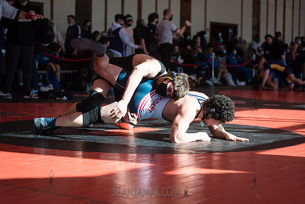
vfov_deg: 17.1
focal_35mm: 80
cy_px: 102
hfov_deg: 25.4
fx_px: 678
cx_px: 152
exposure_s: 1/1250
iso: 400
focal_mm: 80
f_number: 3.5
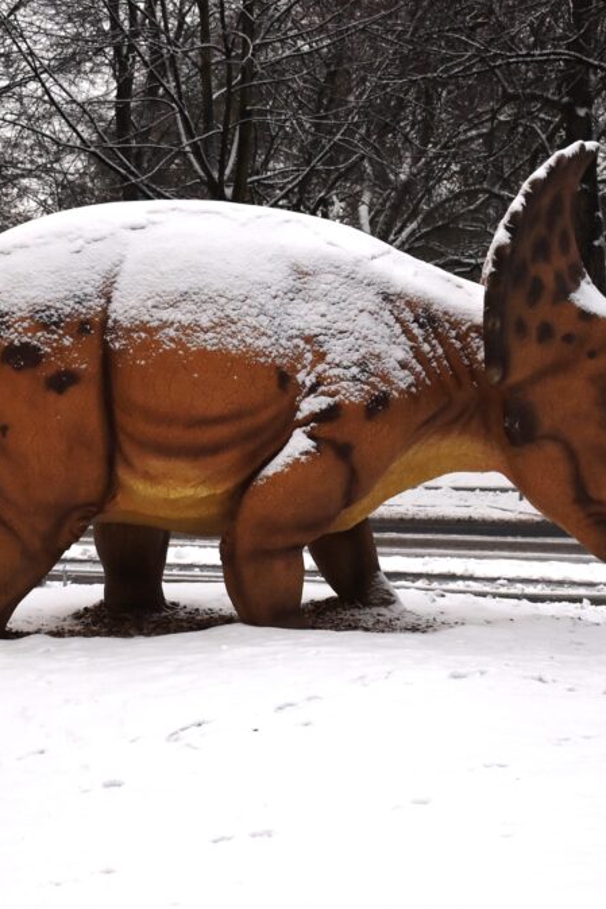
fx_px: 2015
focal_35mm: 80
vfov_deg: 25.4
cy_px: 451
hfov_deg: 17.1
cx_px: 208
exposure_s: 1/2500
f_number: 5.6
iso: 1000
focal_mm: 35
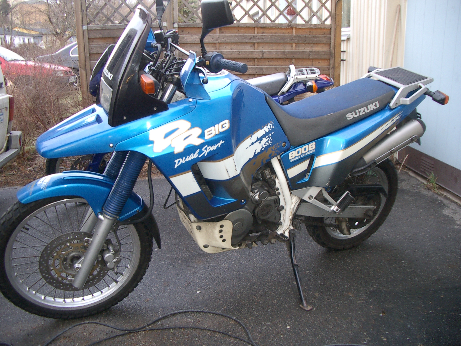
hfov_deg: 52.6
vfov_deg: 40.7
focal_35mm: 35
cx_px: 230
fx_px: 466
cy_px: 173
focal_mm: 5.8
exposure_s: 1/40
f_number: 2.6
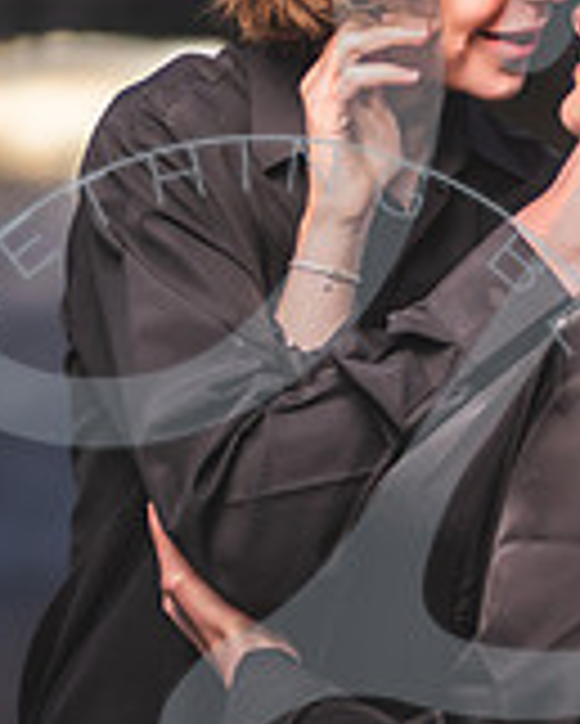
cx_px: 468
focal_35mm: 147
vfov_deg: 13.1
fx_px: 3151
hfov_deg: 10.5
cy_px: 211
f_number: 2.8
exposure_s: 1/250
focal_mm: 56
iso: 100
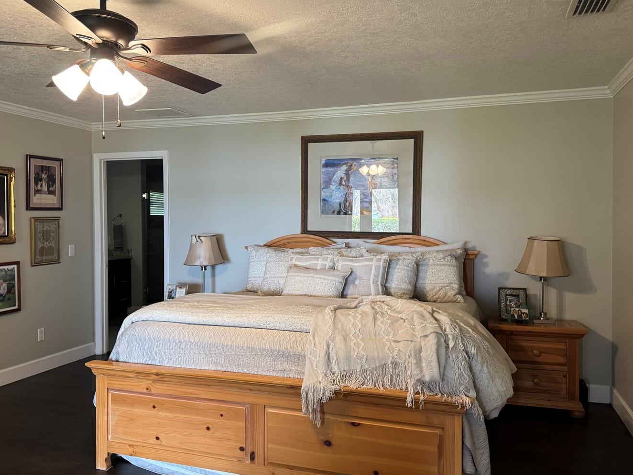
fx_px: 530
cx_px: 299
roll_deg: -0.4
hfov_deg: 61.6
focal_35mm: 29
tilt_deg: -1.1
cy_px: 225
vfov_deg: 48.2
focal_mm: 6.76
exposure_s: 1/60
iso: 250
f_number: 1.78
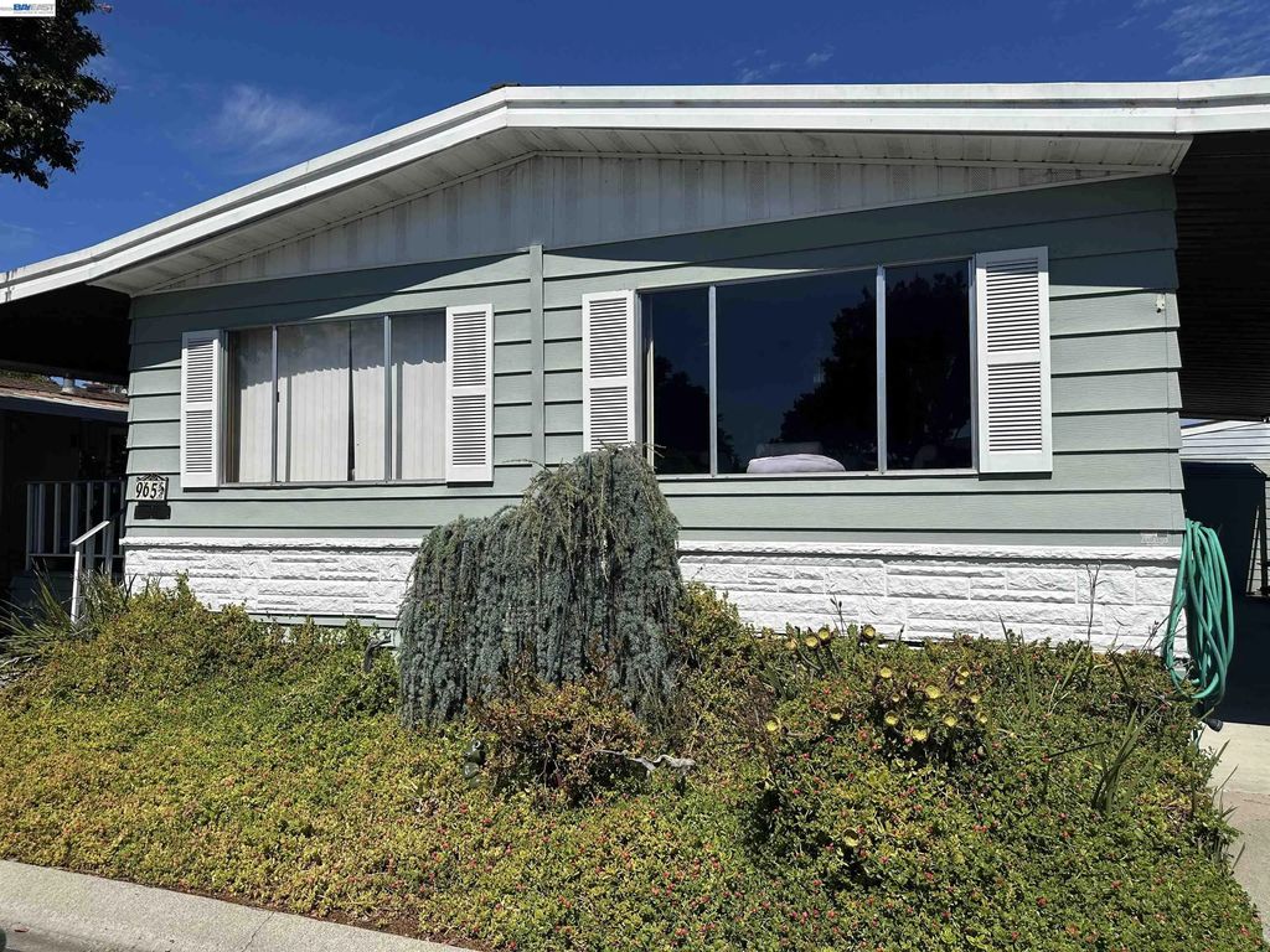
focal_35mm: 24
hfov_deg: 71.6
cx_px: 635
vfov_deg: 56.8
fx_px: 881
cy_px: 476
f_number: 1.78
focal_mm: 6.86
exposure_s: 1/8929
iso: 80
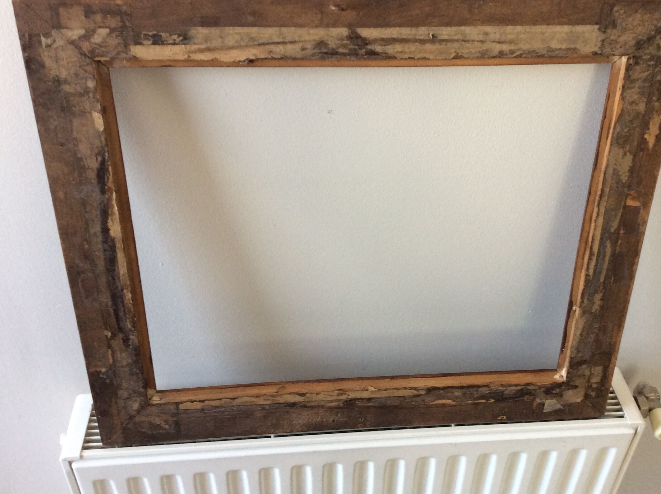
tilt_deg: -38.5
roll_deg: -1.1
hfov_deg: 47.8
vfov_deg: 36.7
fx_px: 744
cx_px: 369
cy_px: 233
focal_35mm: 39
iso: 80
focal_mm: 3.3
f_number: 2.4
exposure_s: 1/25
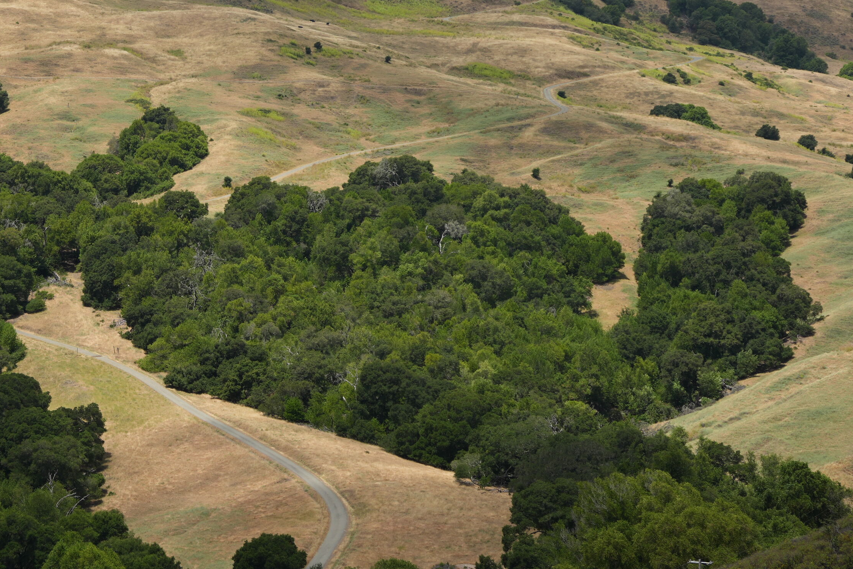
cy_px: 132
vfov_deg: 13.0
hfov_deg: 19.4
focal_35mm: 105
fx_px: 2488
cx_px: 261
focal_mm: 54
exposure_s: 1/1250
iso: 160
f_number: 4.5
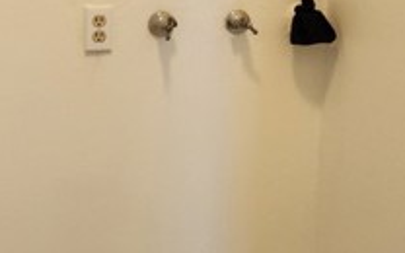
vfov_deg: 17.4
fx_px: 828
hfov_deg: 26.4
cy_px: 134
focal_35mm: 75
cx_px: 29
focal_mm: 5.4
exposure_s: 1/120
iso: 200
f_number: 1.8
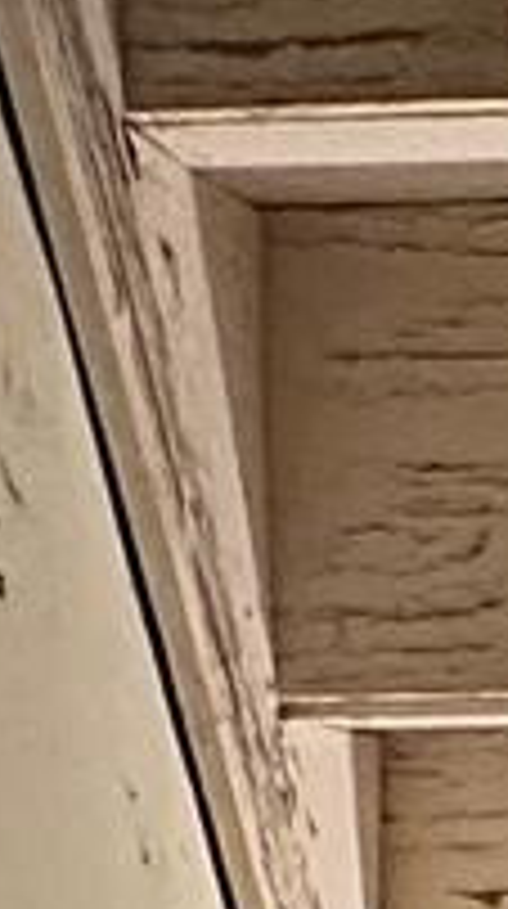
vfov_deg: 8.9
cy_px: 3276
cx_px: 935
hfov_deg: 7.5
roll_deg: +1.5
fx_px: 3727
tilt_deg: -32.5
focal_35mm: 155
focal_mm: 2.22
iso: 500
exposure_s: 1/60
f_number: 2.2
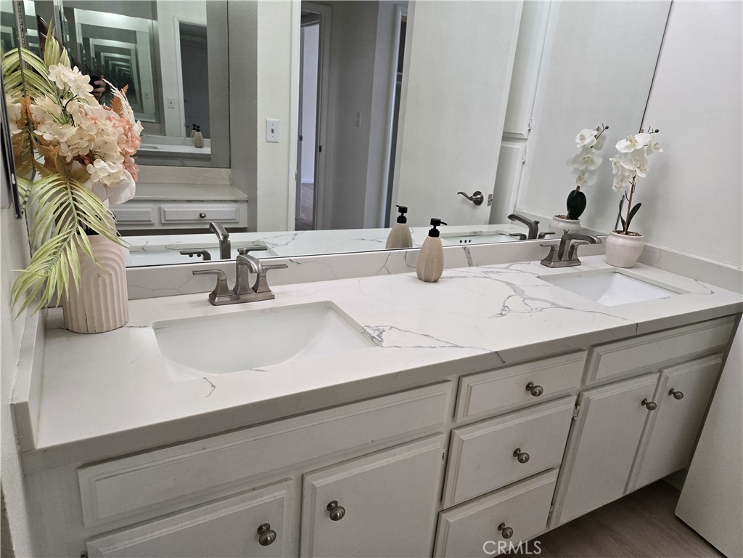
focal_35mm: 23
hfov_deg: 73.9
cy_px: 279
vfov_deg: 58.9
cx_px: 372
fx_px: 494
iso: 200
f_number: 1.8
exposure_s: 1/120
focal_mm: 5.4
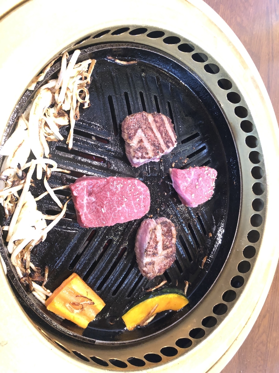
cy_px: 186
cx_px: 140
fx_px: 301
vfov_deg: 63.4
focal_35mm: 28
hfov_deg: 49.7
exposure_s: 1/4
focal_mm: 4
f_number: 1.8
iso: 160
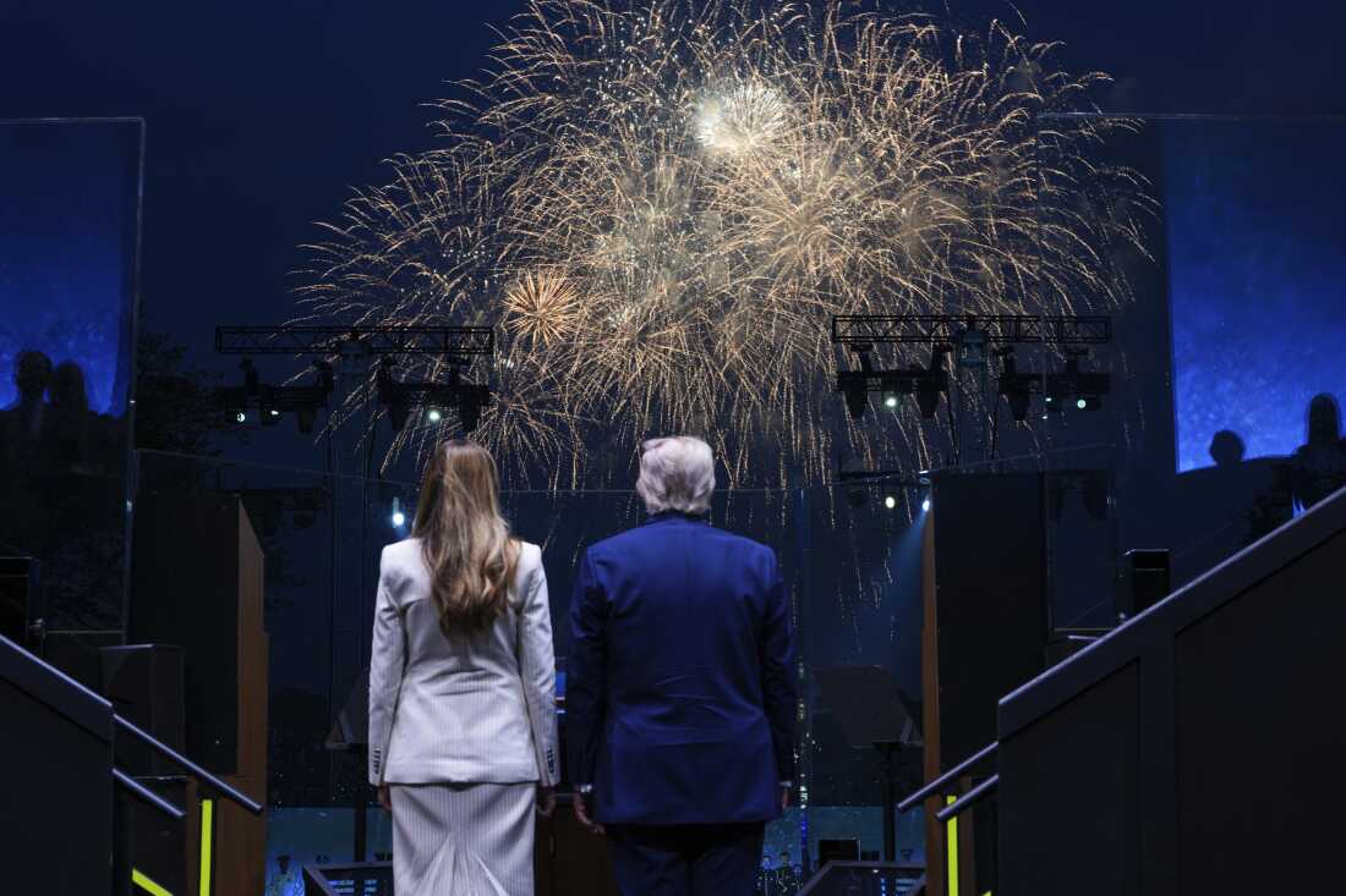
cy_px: 448
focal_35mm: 54
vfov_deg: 25.1
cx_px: 673
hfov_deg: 36.9
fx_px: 2019
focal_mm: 54
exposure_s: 1/8
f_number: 8
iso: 320
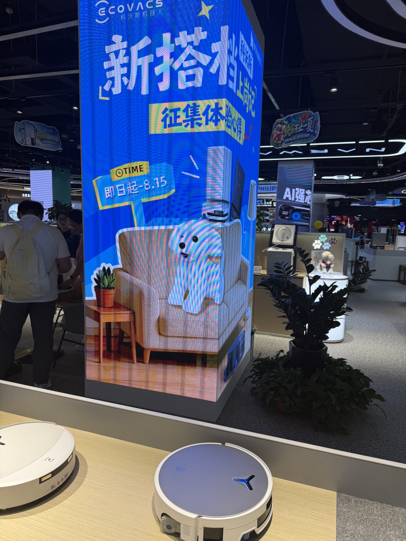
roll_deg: -1.3
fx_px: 375
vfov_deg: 71.6
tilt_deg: -7.7
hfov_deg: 56.8
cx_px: 203
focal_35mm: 24
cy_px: 270
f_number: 1.78
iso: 80
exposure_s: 1/365
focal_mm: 6.76
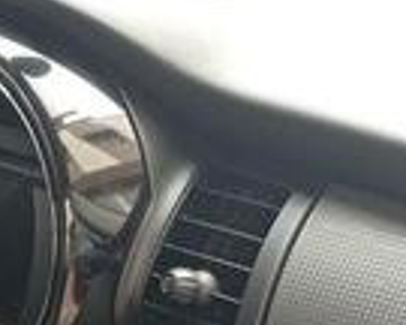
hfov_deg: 15.1
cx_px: 132
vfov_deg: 11.6
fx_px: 1526
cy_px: 513
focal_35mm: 127
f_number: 1.8
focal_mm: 3.98
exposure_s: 1/50
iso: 160
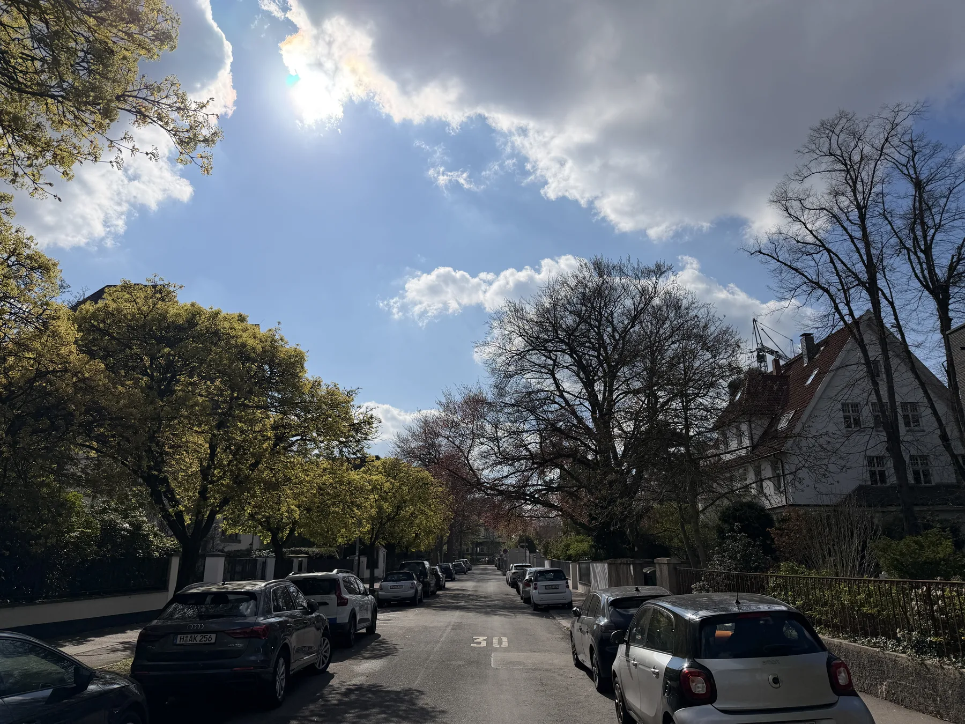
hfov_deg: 71.6
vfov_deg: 56.8
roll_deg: -0.3
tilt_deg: +15.5
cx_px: 482
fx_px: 669
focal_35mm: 24
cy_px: 362
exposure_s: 1/22727
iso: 100
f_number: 1.78
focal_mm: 6.76
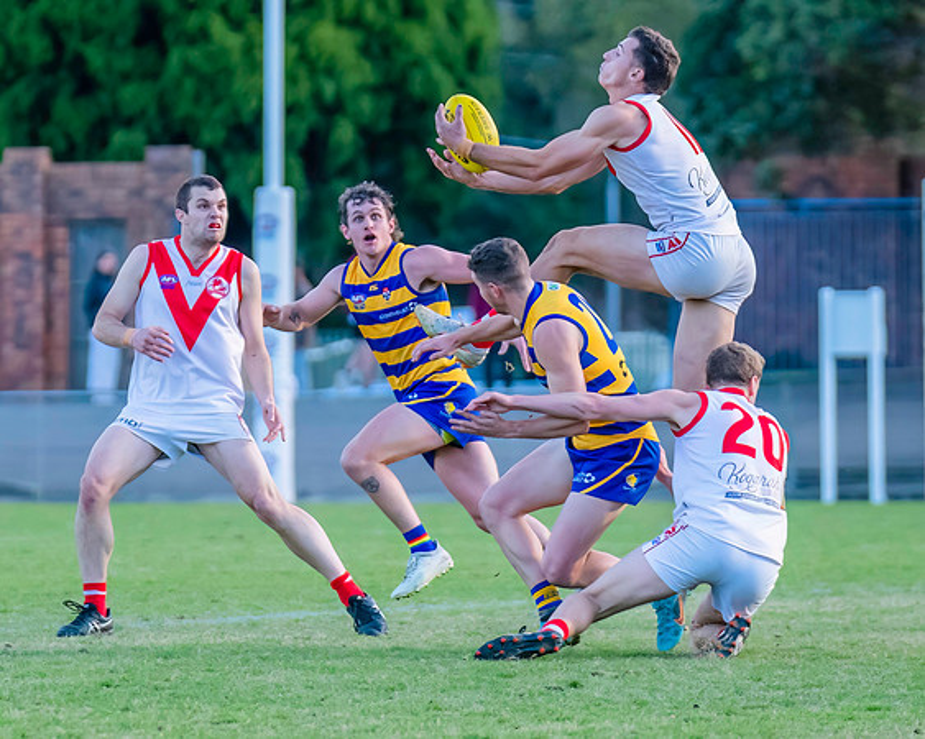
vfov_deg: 2.8
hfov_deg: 3.5
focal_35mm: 555
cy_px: 386
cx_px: 453
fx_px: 15187
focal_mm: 240
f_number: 4
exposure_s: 1/1600
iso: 1800
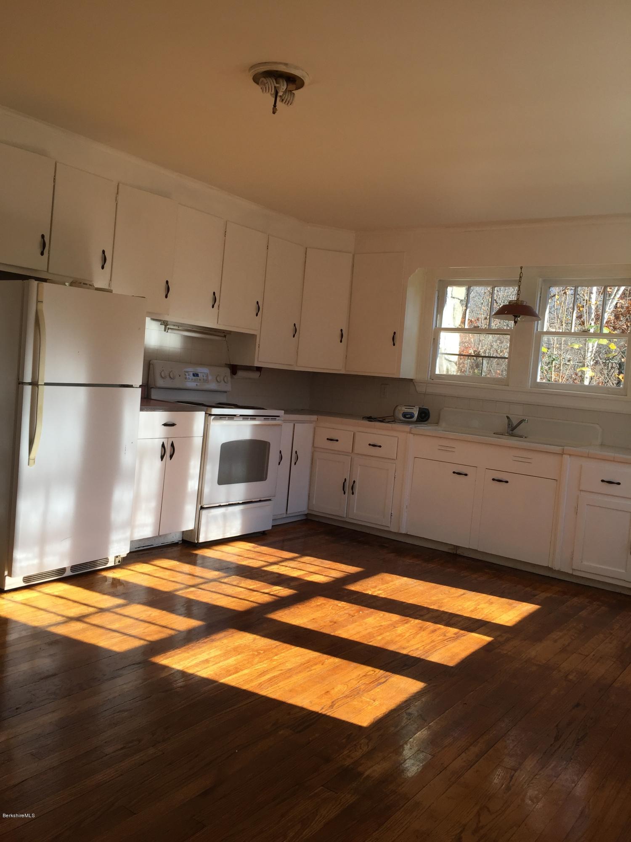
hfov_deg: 48.2
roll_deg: -6.1
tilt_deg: -3.2
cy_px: 421
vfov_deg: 61.7
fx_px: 705
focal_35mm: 29
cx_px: 316
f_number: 2.2
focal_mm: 4.15
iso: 32
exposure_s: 1/421
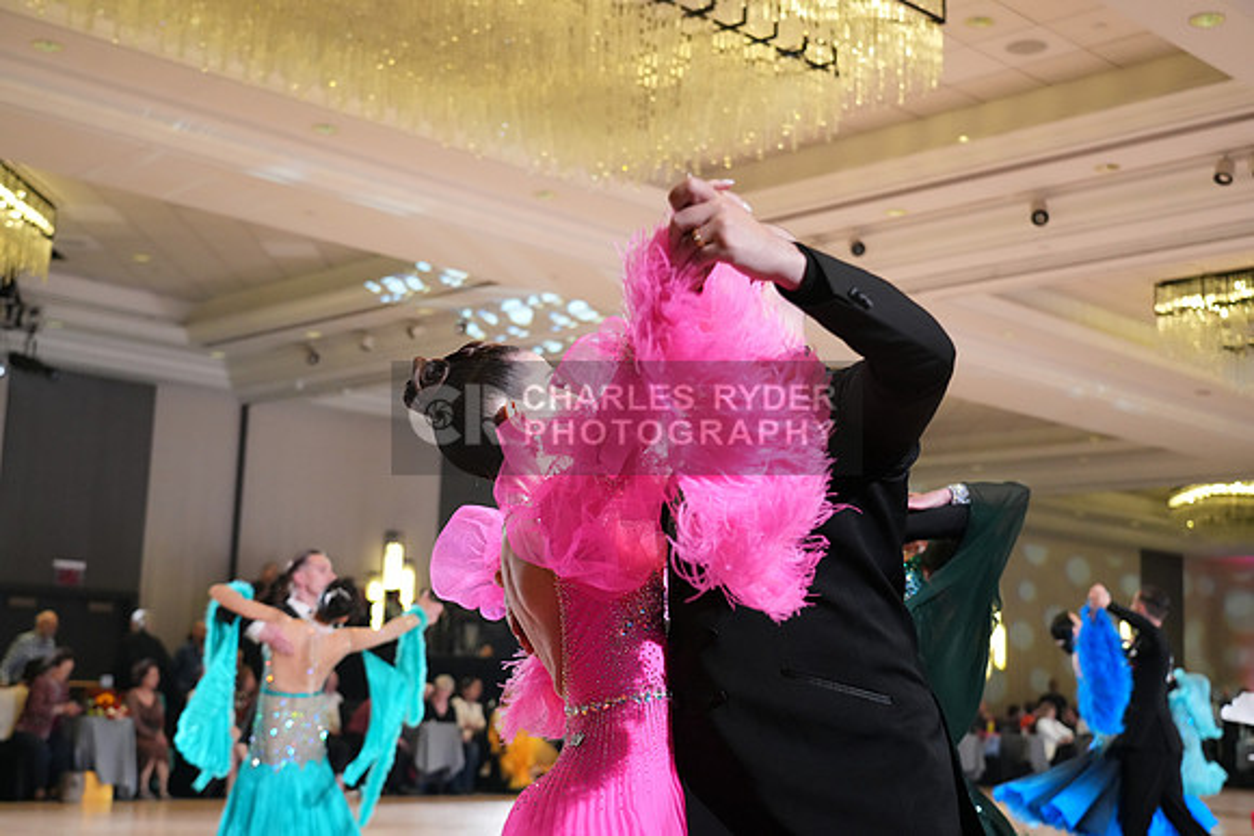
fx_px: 1637
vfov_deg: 28.7
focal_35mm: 47
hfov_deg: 41.9
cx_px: 627
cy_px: 418
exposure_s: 1/500
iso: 5000
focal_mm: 47
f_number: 4
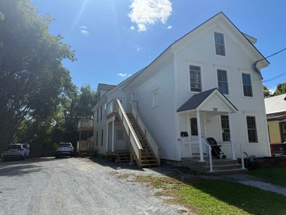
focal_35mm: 24
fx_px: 198
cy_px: 108
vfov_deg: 56.8
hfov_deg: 71.6
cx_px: 143
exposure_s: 1/3759
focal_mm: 6.76
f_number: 1.78
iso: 80
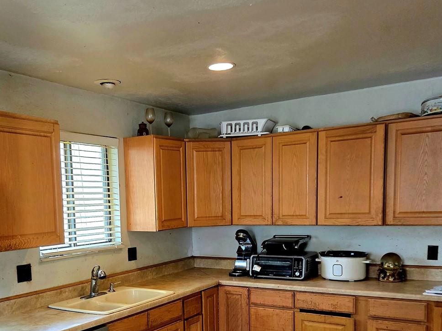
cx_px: 153
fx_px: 485
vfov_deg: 36.6
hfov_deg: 48.3
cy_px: 258
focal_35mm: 38
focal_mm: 5.4
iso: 800
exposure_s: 1/120
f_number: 1.8
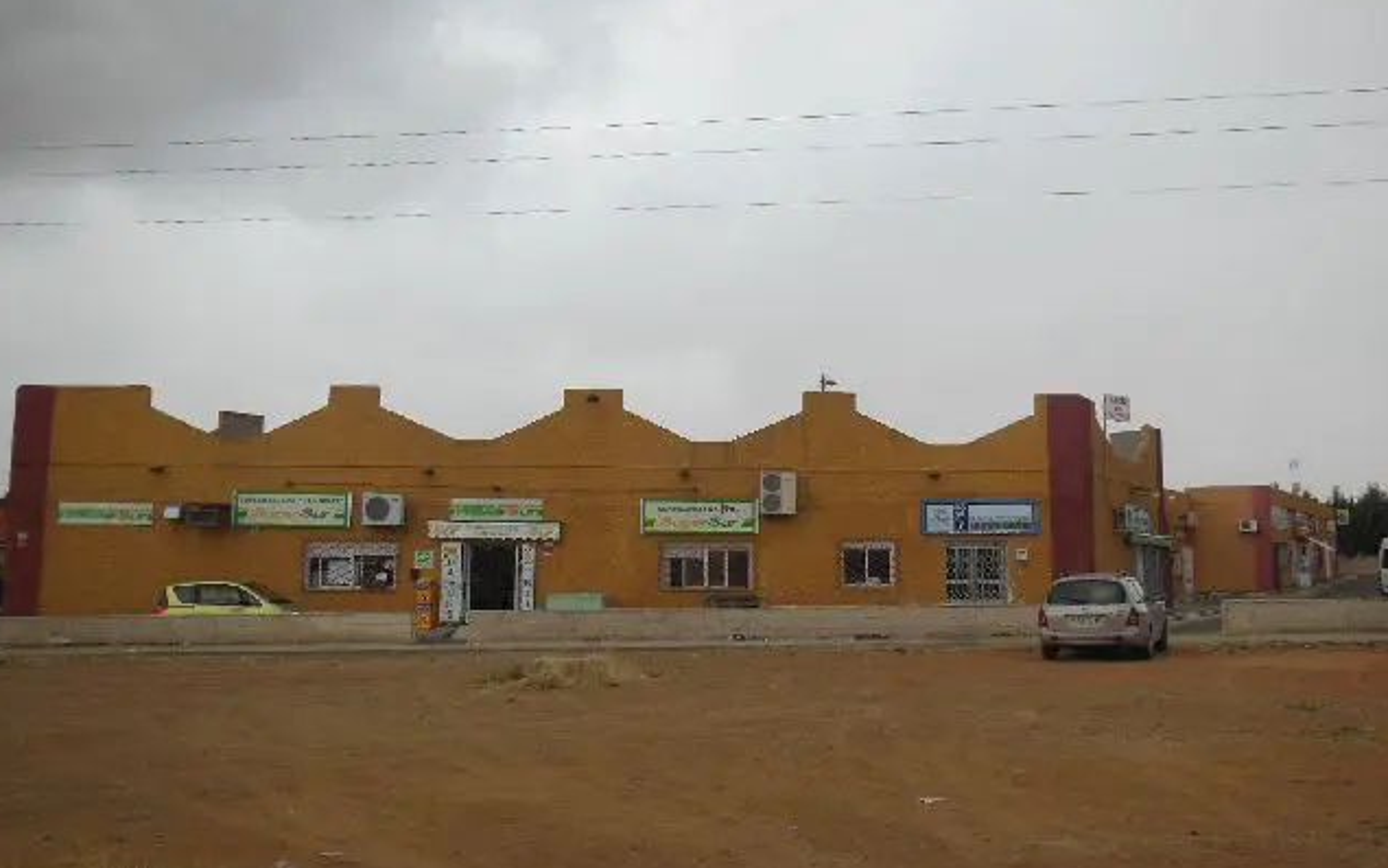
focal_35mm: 31
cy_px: 429
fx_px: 1173
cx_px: 693
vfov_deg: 40.6
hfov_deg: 61.2
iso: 125
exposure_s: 1/125
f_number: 3.7
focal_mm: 5.2
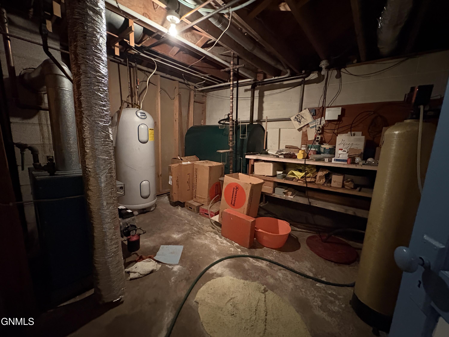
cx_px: 224
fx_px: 182
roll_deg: -1.0
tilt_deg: -9.8
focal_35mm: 14
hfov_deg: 102.1
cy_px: 168
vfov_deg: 85.7
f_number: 2.2
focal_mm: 2.22
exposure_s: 1/30
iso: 1600
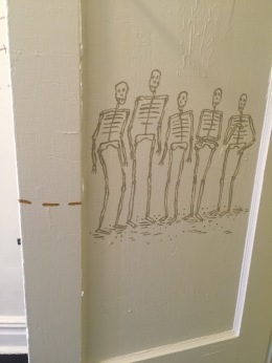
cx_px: 136
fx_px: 303
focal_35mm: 29
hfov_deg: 48.3
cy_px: 182
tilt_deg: -15.4
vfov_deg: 61.6
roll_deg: -1.7
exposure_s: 1/8
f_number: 2.2
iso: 125
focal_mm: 4.15
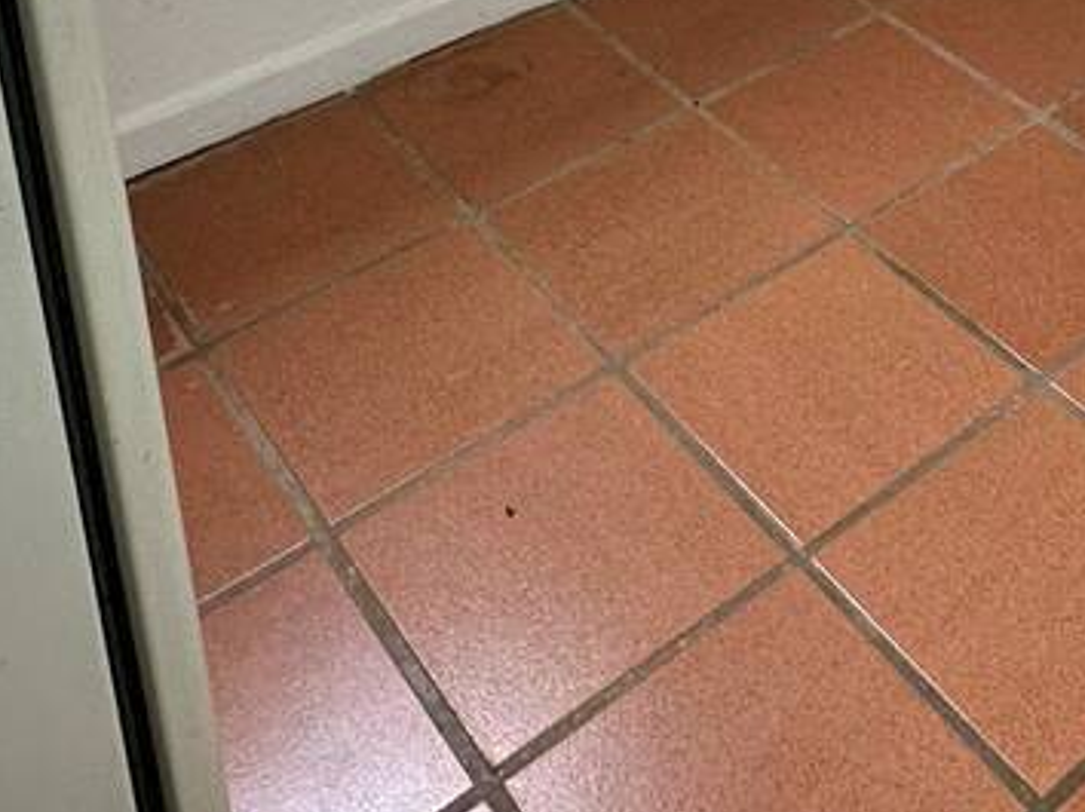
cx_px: 944
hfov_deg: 32.4
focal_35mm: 57
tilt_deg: -15.3
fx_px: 1785
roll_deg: +0.0
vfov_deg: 20.5
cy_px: -524
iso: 160
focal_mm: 2.22
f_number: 2.2
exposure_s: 1/120
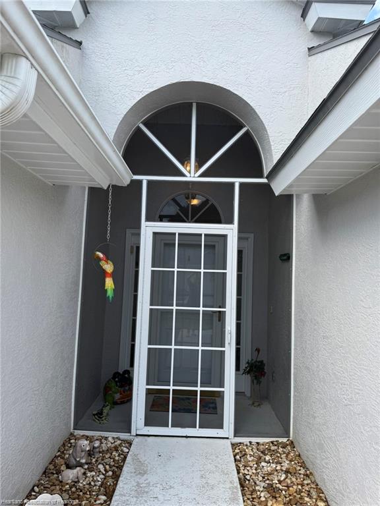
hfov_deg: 56.8
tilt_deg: +4.1
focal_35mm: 24
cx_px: 190
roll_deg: -2.9
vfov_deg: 71.6
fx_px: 351
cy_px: 253
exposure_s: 1/1653
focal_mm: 6.76
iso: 80
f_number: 1.78
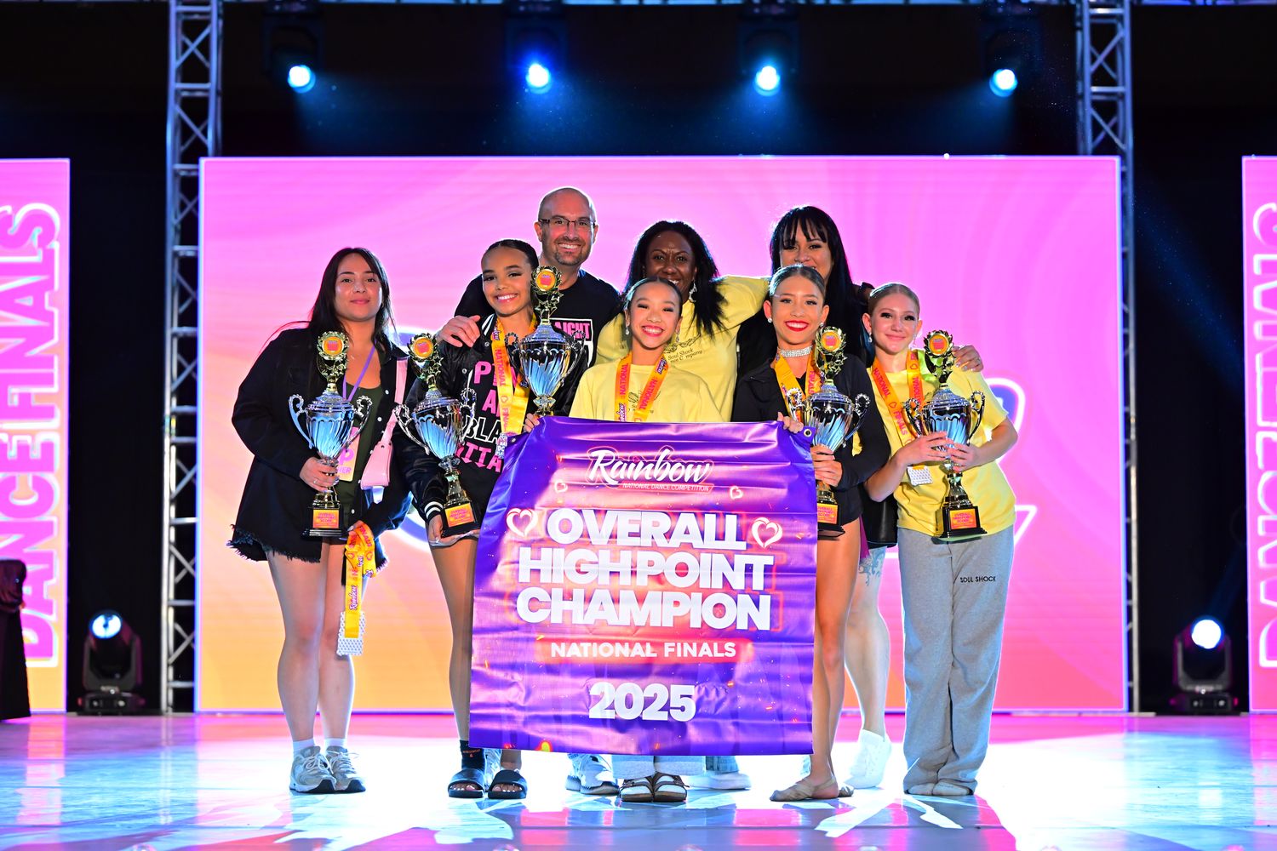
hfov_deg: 26.3
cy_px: 426
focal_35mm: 77
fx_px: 2731
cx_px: 638
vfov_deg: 17.7
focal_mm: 77
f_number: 3.2
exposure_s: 1/640
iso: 2500
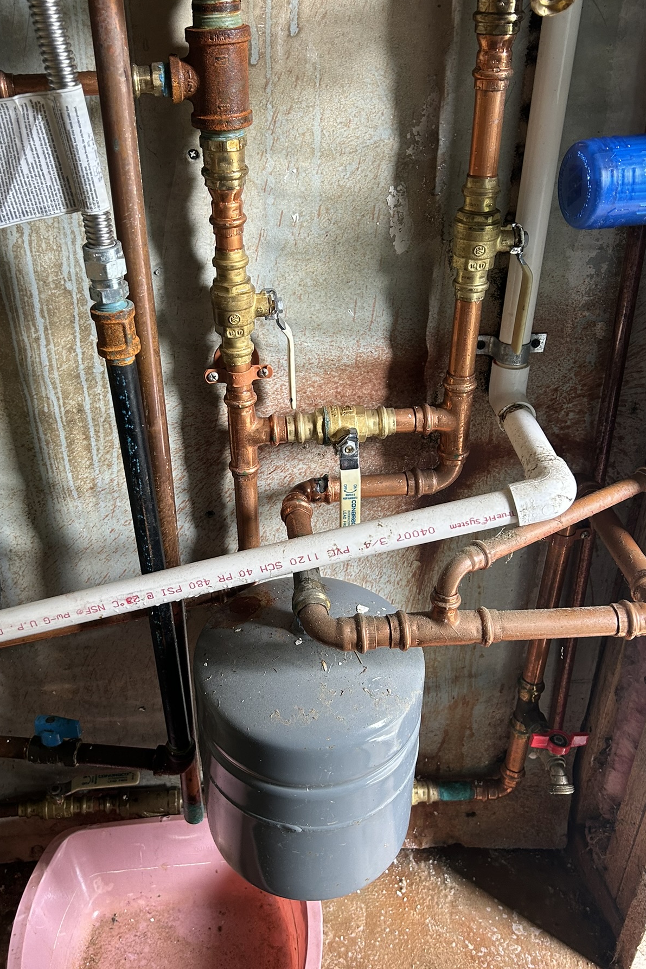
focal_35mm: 31
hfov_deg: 42.2
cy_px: 457
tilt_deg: -30.8
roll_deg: +0.6
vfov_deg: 60.2
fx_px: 834
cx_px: 271
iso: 125
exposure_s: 1/73
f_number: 1.5
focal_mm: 5.7
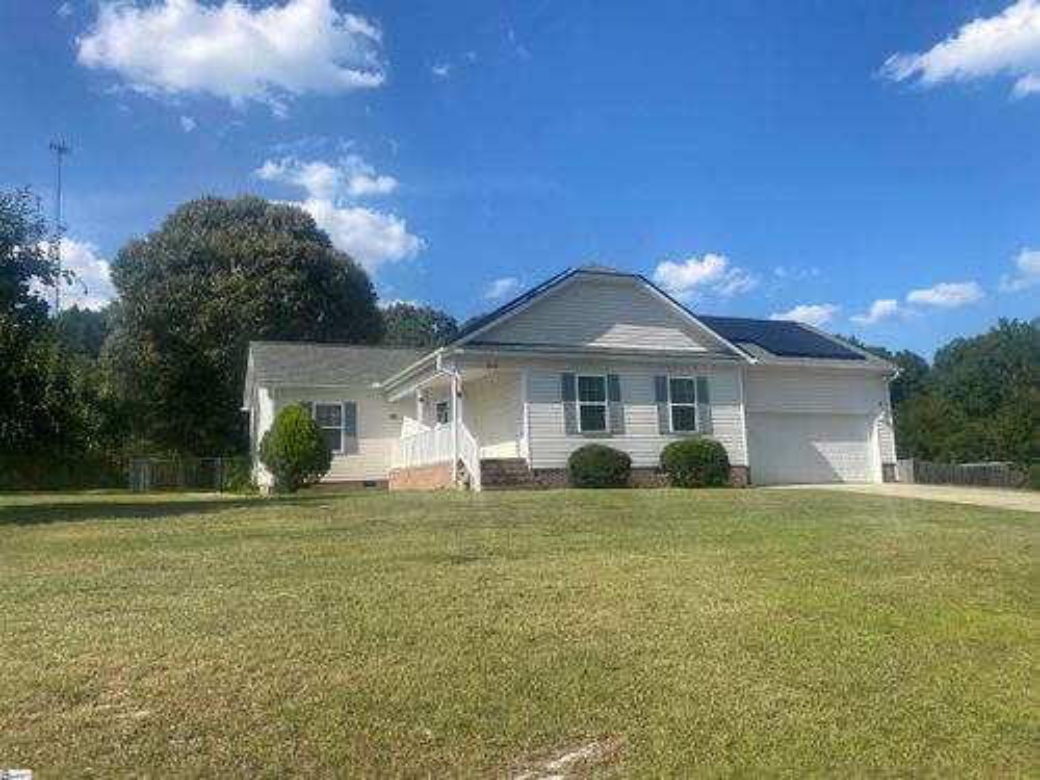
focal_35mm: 26
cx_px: 520
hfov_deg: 67.3
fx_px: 781
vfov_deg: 53.1
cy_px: 390
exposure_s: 1/2817
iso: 32
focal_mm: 4.25
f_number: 1.8
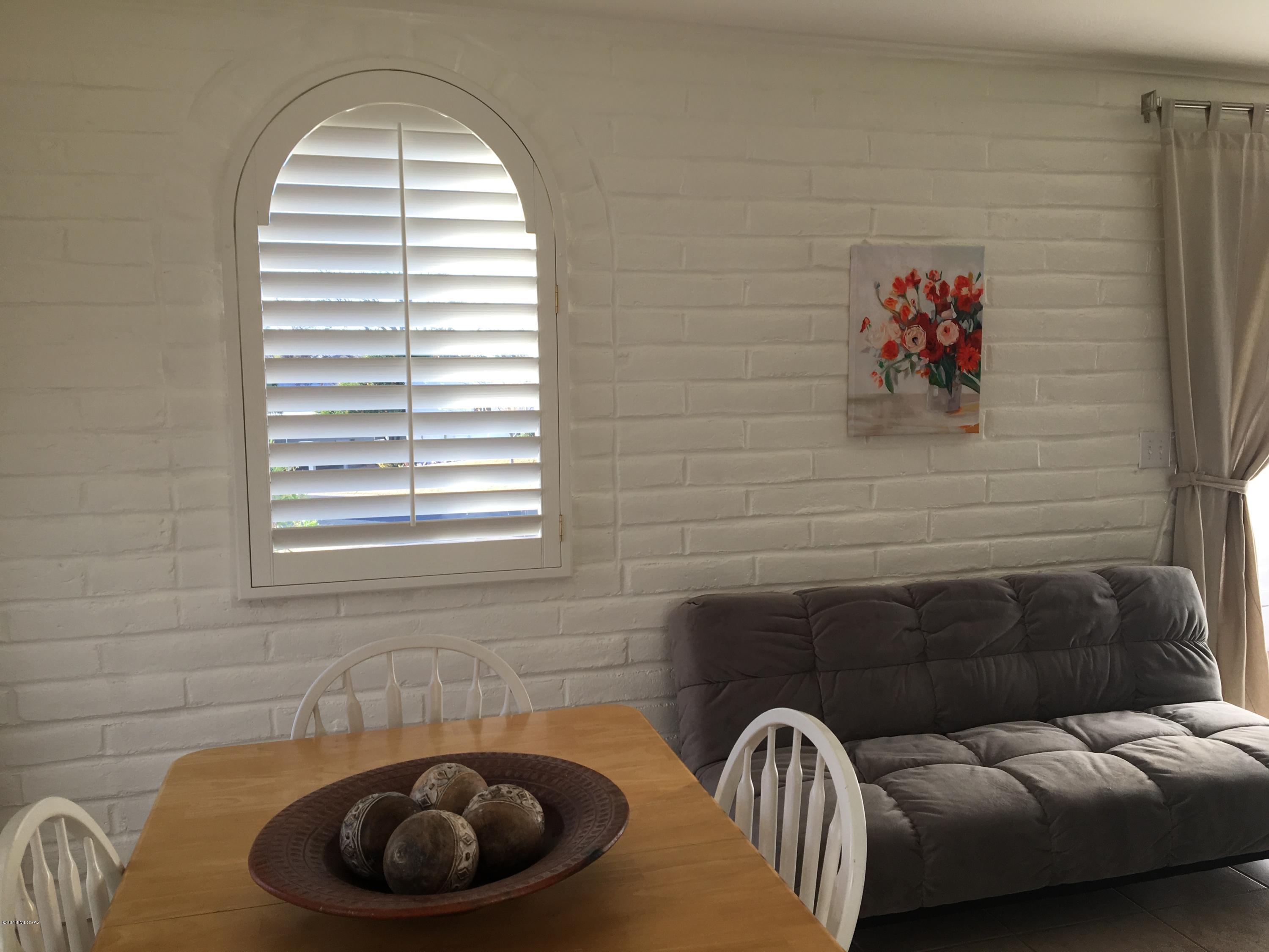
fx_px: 1063
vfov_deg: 48.2
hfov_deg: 61.7
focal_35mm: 29
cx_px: 634
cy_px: 476
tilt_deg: -3.6
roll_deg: +0.9
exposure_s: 1/155
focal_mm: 4.15
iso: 25
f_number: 2.2
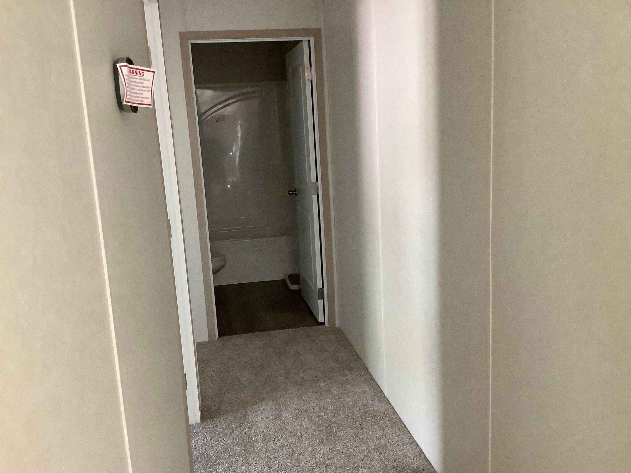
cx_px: 311
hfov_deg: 56.8
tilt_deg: -10.6
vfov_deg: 44.2
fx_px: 583
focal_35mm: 32
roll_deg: +3.4
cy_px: 241
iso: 400
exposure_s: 1/60
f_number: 2.4
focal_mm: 3.3
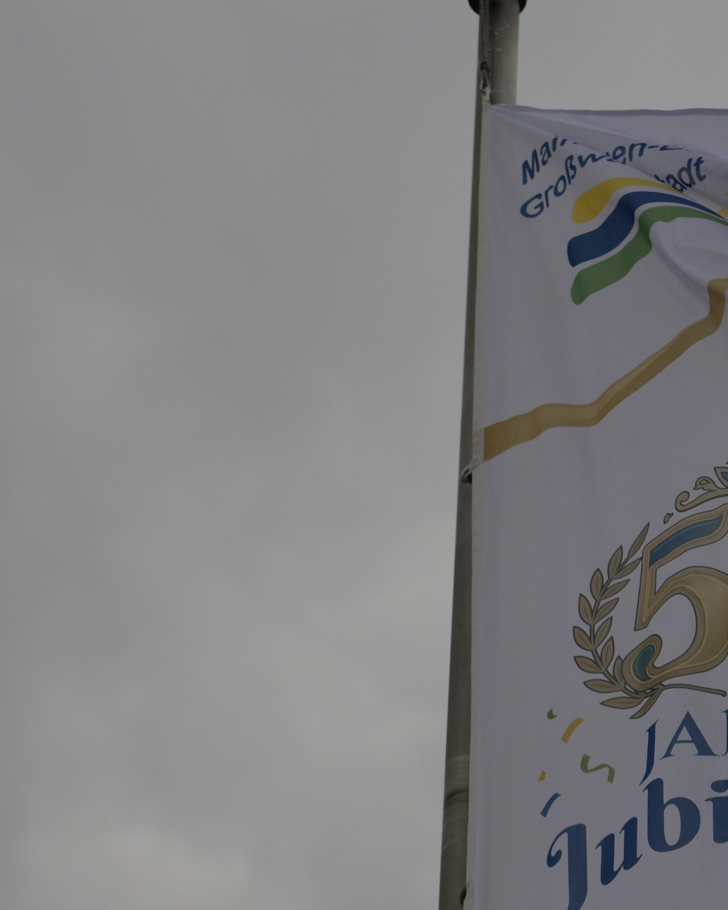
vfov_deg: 14.4
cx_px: 985
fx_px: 3582
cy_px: 676
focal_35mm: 133
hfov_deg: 11.3
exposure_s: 1/1600
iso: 400
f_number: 2.8
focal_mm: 49
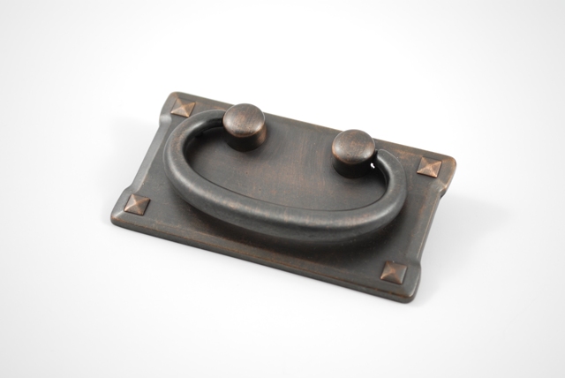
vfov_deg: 16.6
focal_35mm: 82
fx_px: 1296
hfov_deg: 24.6
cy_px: 189
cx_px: 282
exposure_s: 1/6
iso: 100
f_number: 5.6
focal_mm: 55
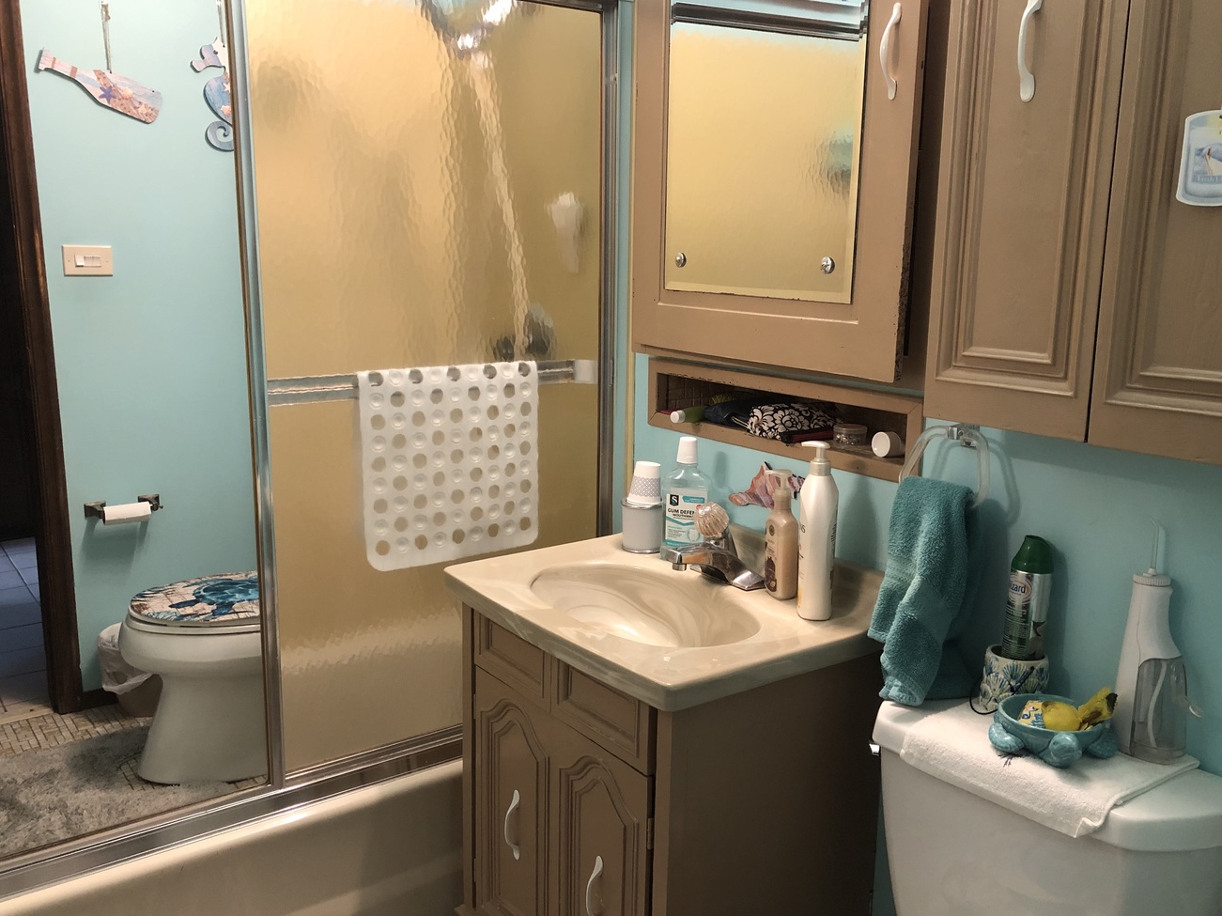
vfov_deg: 45.4
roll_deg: +0.4
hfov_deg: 58.4
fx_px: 1094
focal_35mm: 31
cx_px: 603
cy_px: 489
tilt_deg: -12.3
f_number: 1.8
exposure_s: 1/15
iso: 64
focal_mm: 3.99
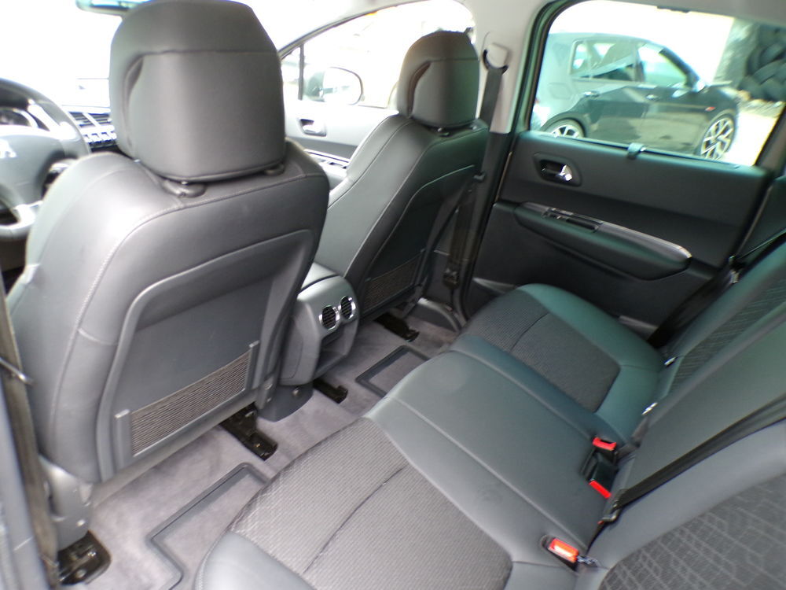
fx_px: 545
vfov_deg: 56.8
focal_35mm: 24
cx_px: 393
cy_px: 295
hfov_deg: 71.6
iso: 247
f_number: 3
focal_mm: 4.3
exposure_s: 1/17
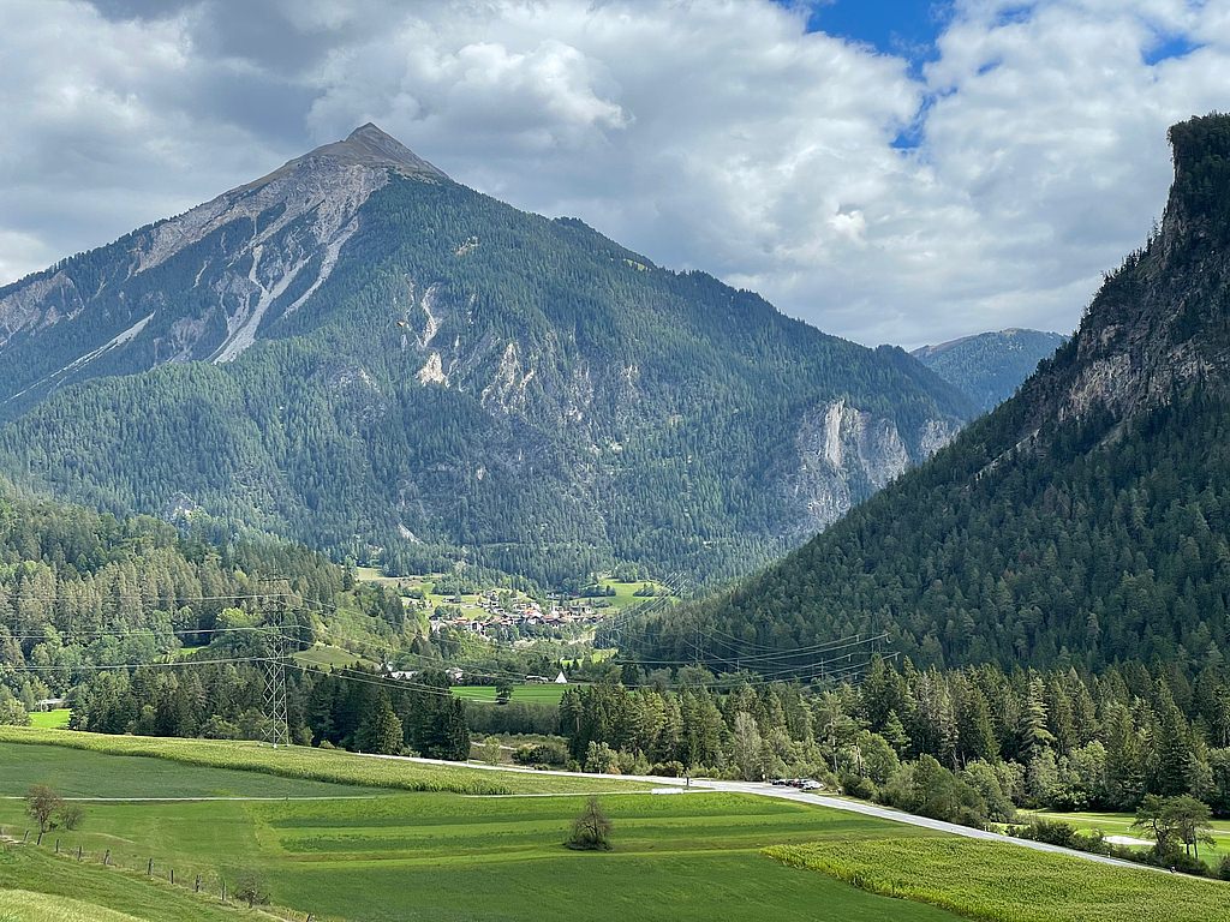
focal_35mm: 52
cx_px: 615
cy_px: 461
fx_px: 1848
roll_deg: +1.1
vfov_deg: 28.0
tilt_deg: +7.0
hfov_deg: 36.8
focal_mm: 6
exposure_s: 1/1712
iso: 25
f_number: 2
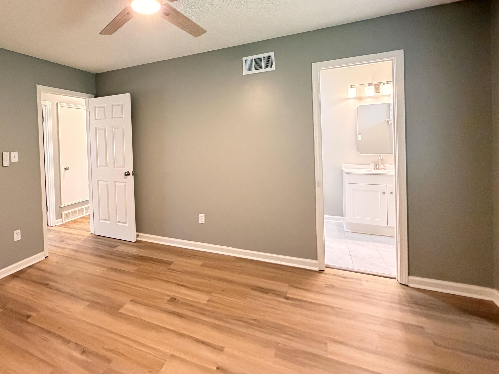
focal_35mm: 18
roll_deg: +2.7
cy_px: 144
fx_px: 259
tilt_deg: -1.5
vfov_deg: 70.6
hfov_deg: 86.3
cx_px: 193
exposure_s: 1/60
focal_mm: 2.22
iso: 800
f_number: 2.2
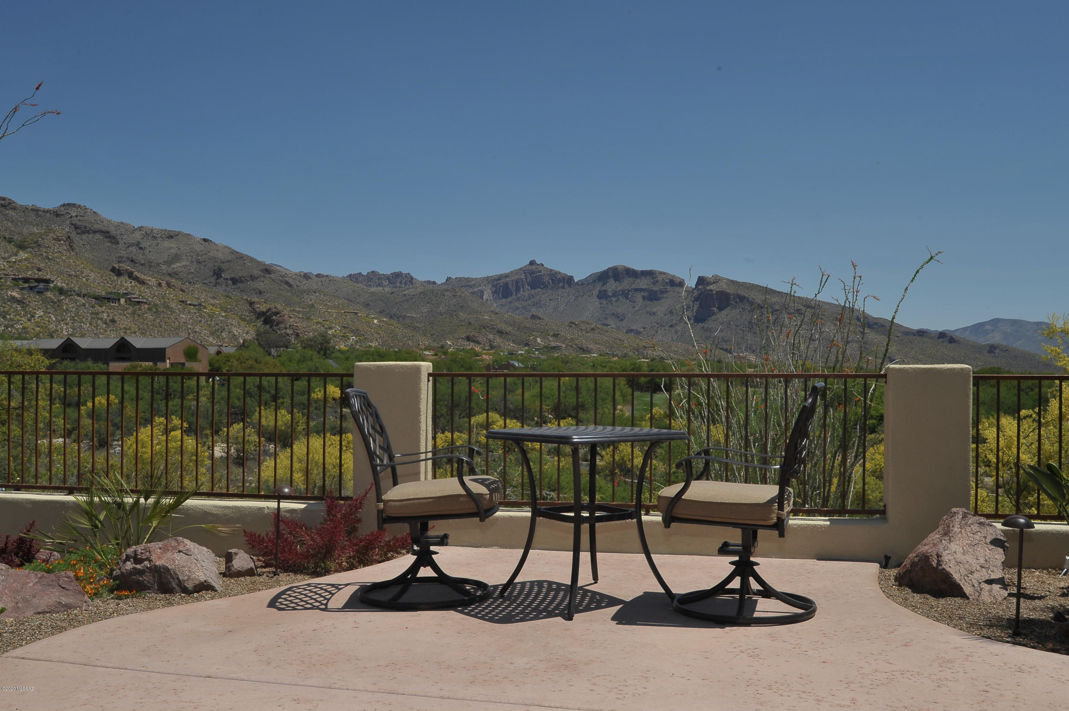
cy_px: 356
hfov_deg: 54.5
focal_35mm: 35
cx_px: 534
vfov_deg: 37.8
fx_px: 1039
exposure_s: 1/320
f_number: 16
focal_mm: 35
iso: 250
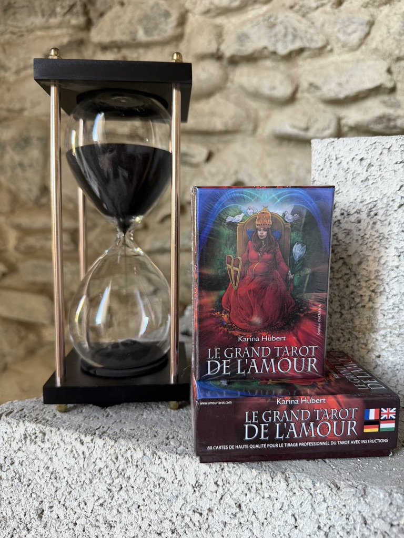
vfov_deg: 71.6
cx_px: 202
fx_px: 373
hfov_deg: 56.8
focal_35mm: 24
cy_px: 269
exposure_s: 1/62
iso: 200
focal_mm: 6.76
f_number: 1.78
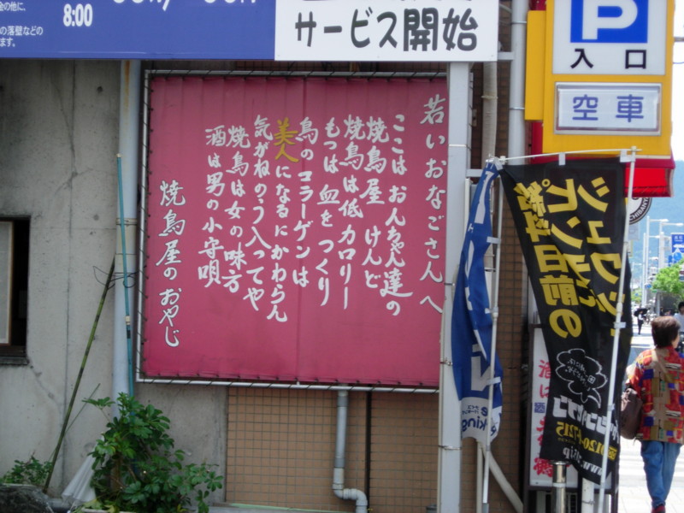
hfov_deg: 17.4
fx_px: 2233
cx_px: 342
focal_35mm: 113
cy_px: 256
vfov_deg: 13.1
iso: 64
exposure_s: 1/203
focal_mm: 23.4
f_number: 4.9
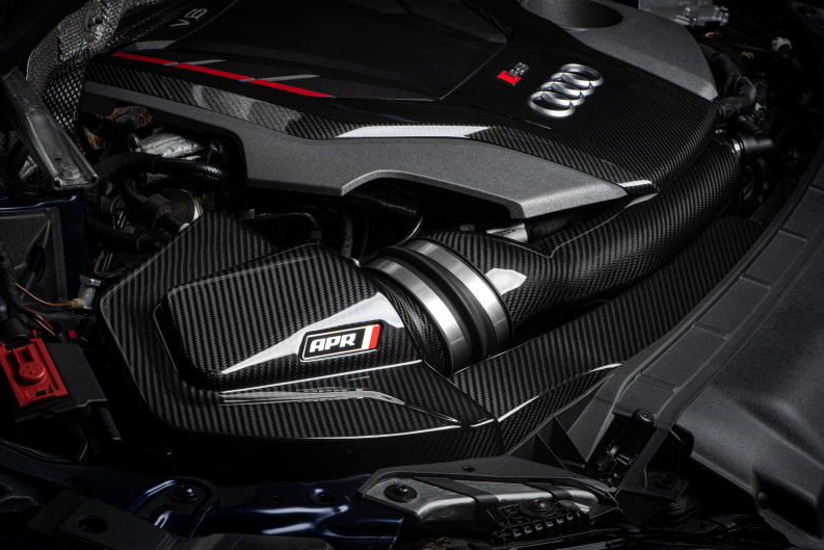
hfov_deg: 19.3
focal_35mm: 106
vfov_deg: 12.9
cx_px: 413
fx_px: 2427
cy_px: 274
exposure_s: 1/125
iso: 250
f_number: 22
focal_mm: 105
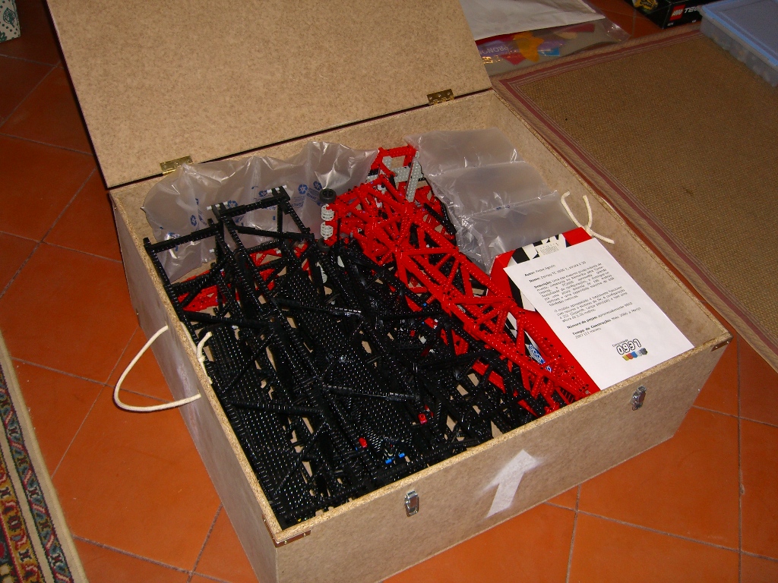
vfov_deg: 37.7
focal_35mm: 38
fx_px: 854
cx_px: 389
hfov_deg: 49.0
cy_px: 292
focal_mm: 7.9
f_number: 2.8
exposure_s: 1/60
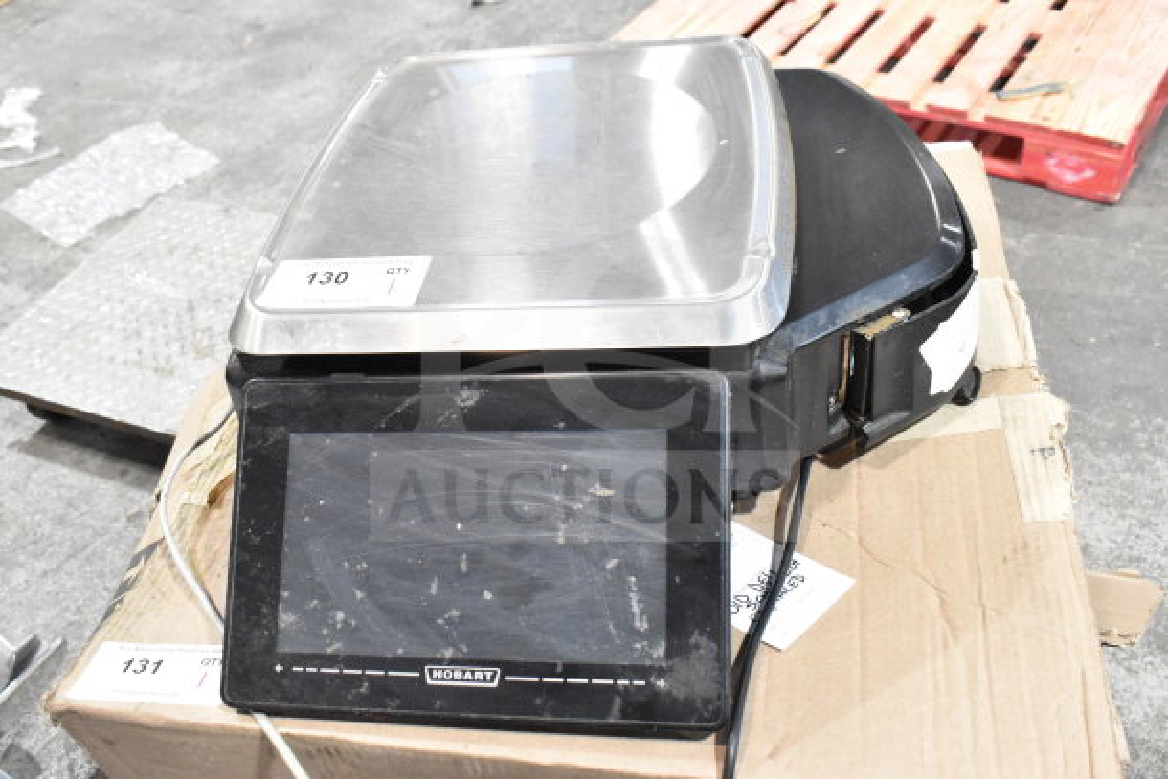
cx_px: 584
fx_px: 1071
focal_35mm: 33
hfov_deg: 57.2
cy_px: 390
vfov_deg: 40.0
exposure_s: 1/200
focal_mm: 22
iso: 6400
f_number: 7.1
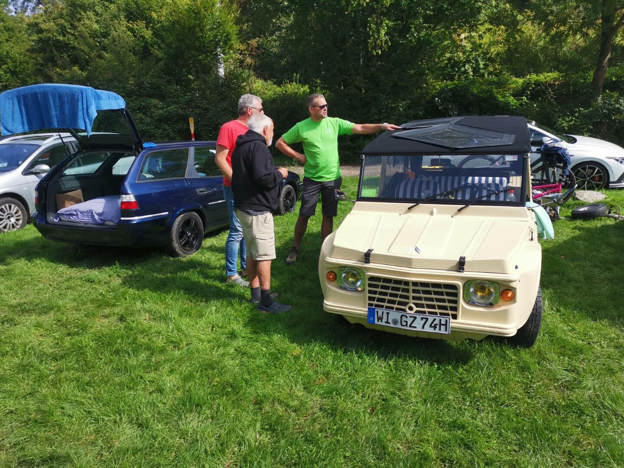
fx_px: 487
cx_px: 312
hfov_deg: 65.3
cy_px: 234
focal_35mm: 27
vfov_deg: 51.4
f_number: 1.8
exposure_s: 1/1297
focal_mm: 5.58
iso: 50
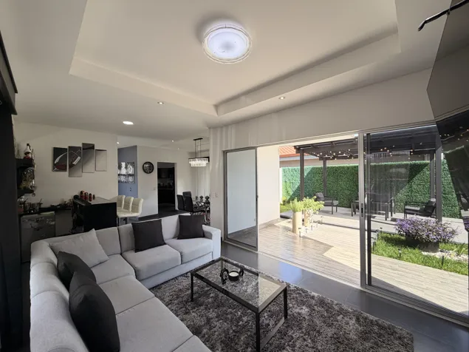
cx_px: 234
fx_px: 190
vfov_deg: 85.7
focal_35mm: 14
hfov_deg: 102.1
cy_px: 176
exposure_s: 1/120
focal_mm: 2.22
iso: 50
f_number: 2.2
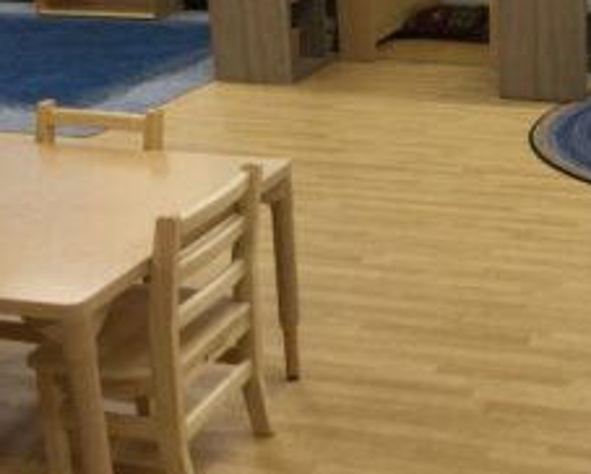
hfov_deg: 28.1
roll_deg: +1.1
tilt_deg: -15.8
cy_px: 86
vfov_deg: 23.5
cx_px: 562
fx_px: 1120
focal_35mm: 64
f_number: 2.4
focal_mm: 3.3
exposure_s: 1/30
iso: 64
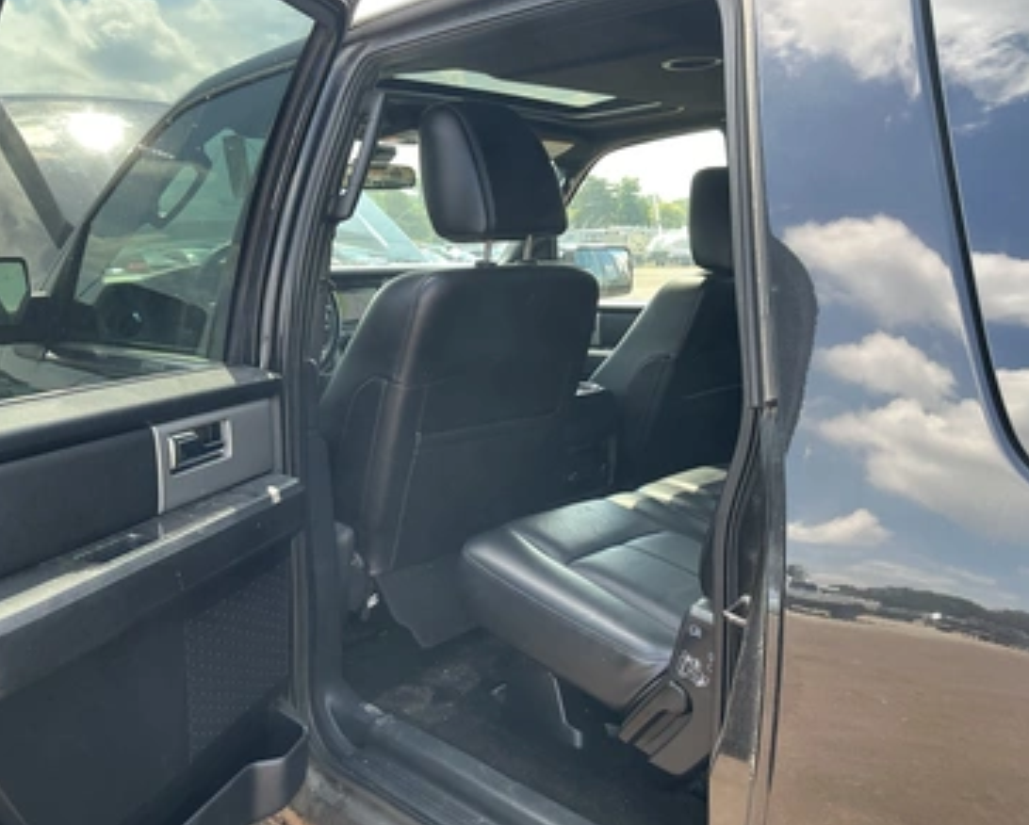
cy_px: 412
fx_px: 915
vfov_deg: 48.6
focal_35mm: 30
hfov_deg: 58.7
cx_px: 489
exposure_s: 1/122
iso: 20
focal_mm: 3
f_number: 1.8
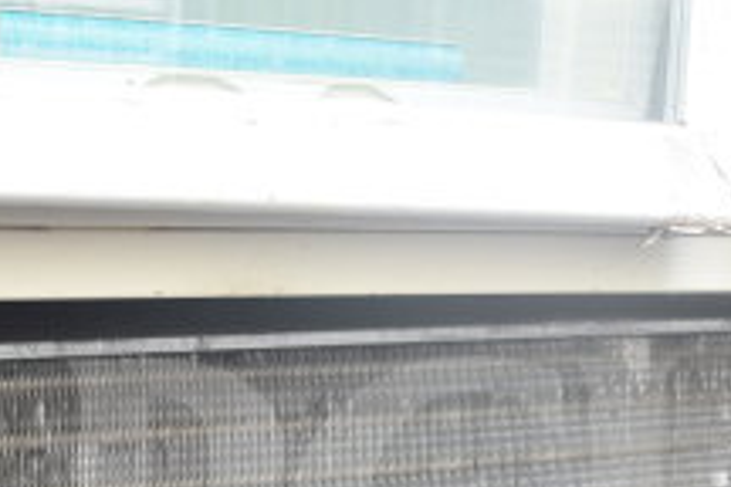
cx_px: 369
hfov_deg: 20.9
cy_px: 627
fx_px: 1978
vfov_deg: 13.5
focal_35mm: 97
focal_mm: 23
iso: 200
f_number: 3.8
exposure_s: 1/50
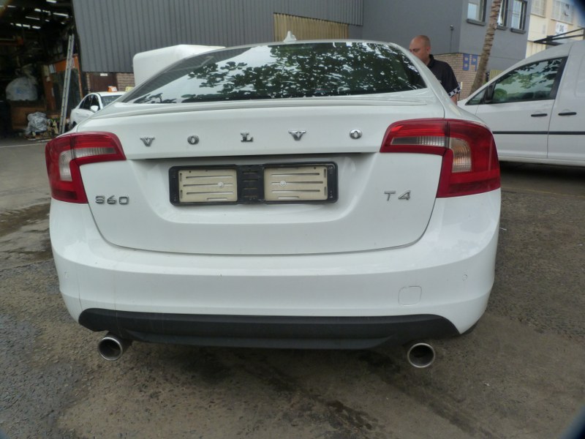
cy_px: 220
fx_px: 422
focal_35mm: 25
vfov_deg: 54.9
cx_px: 292
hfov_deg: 69.4
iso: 125
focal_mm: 4.5
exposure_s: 1/160
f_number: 4
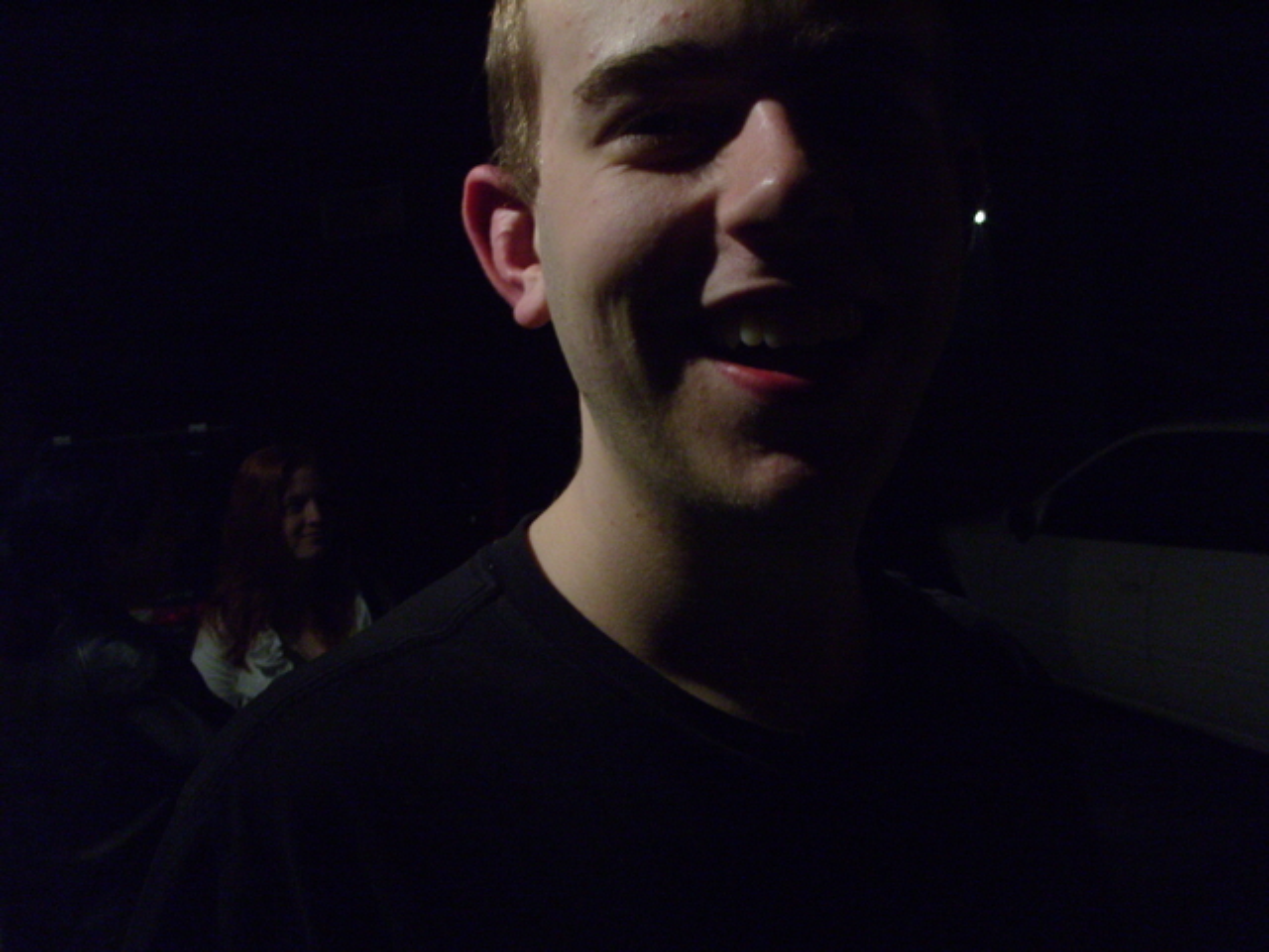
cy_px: 476
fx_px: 1283
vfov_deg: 40.7
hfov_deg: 52.6
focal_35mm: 35
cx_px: 634
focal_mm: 7.8
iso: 400
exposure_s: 1/10
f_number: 3.7
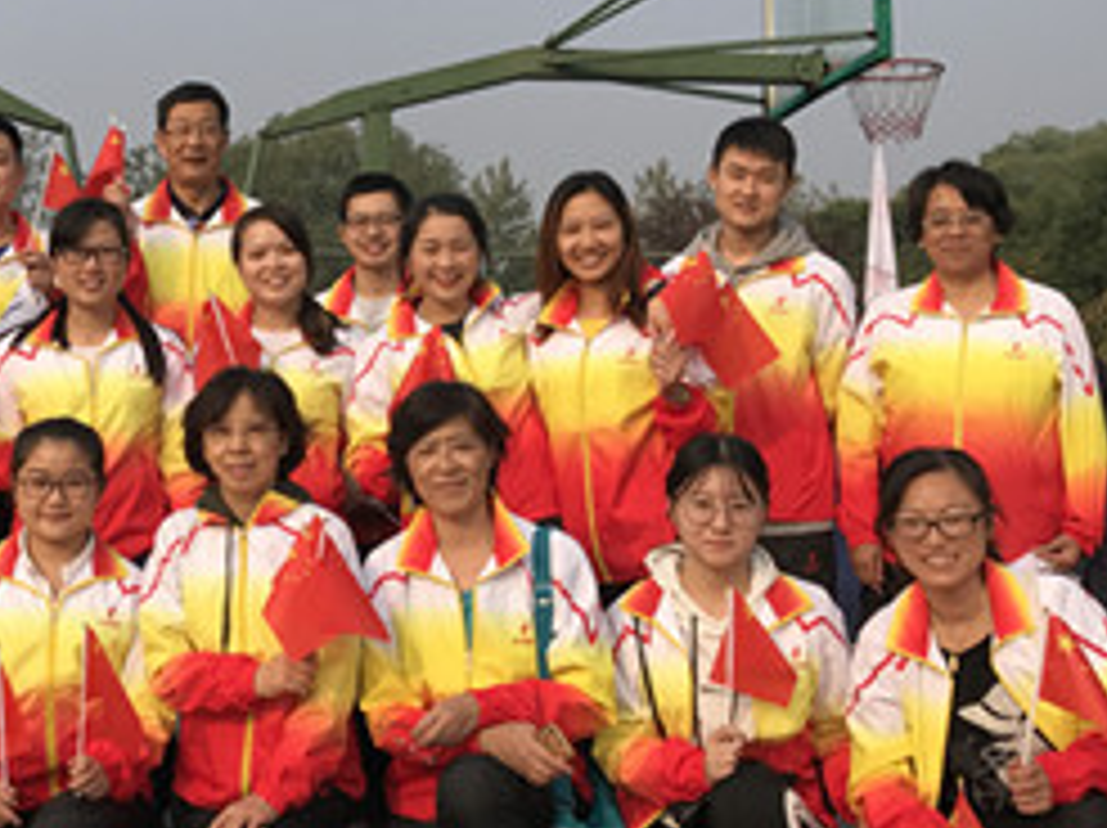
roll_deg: +0.2
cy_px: 340
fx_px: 1821
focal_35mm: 57
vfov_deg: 25.6
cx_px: 220
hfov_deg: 32.9
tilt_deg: +3.0
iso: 20
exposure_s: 1/1996
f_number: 1.8
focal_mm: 3.99
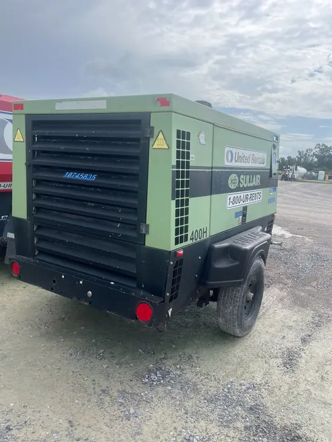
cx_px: 166
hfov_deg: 53.1
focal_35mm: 26
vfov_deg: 67.3
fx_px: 332
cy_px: 221
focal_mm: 5.1
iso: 50
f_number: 1.6
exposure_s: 1/2825
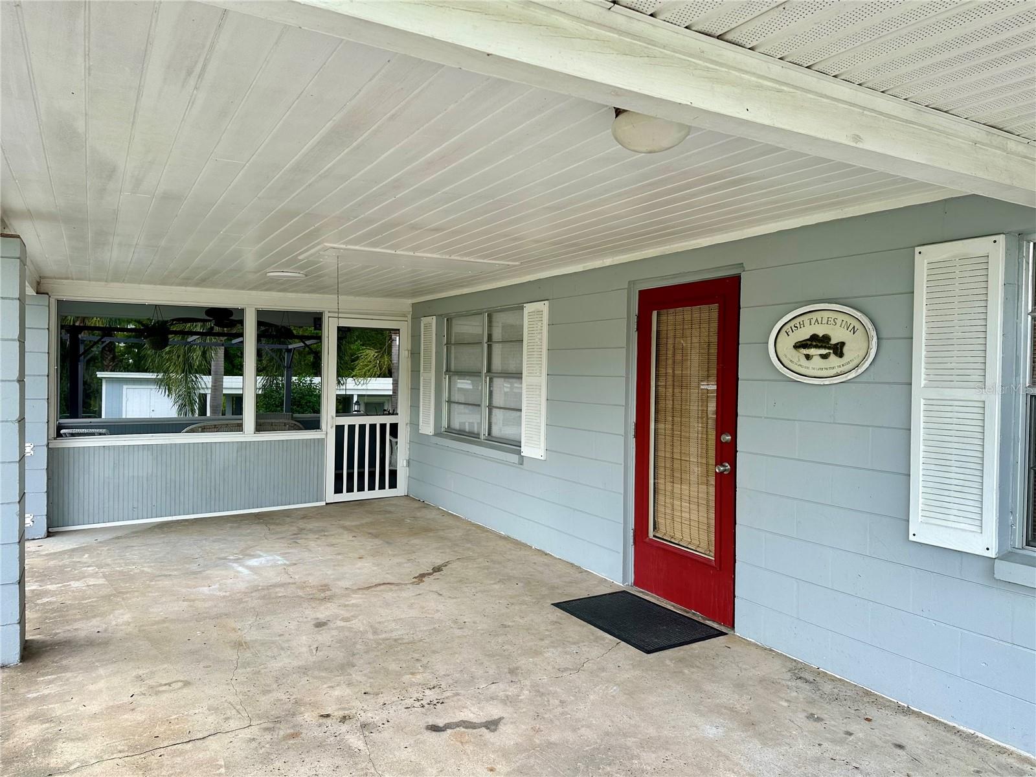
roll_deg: -0.9
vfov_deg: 56.8
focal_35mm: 24
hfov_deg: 71.6
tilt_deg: -0.3
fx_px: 718
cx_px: 518
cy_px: 388
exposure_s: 1/762
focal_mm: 6.86
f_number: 1.78
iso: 80
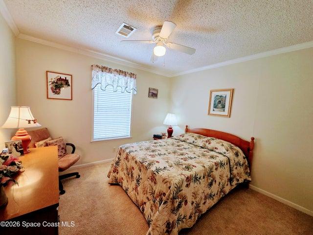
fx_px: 118
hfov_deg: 106.2
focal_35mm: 13
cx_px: 156
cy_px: 118
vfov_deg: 89.9
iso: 160
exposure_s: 1/120
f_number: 2.2
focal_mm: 2.2
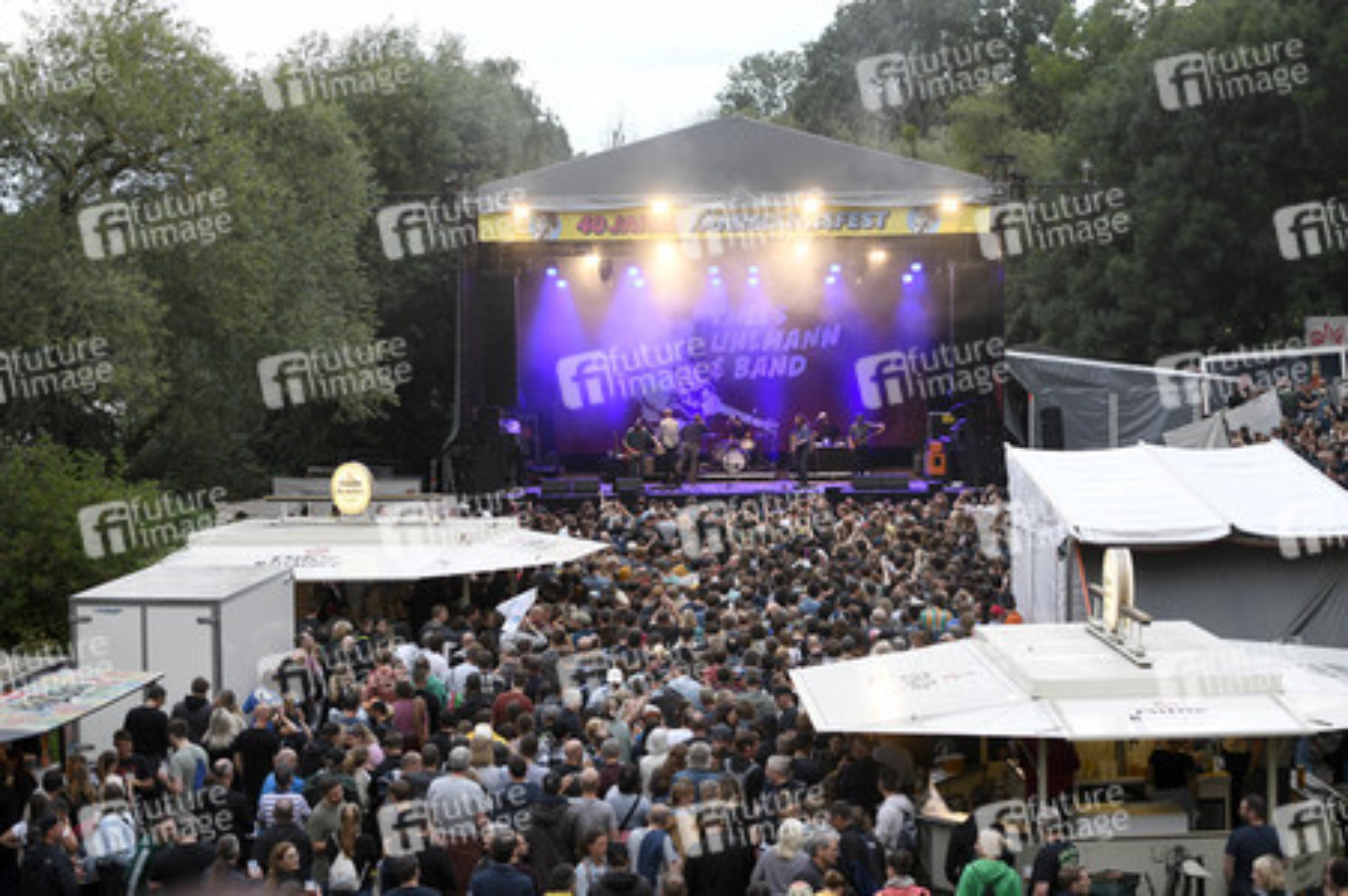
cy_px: 448
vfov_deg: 19.4
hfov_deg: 28.9
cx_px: 674
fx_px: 2619
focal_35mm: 70
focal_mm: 70
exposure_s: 1/320
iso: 800
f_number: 3.5
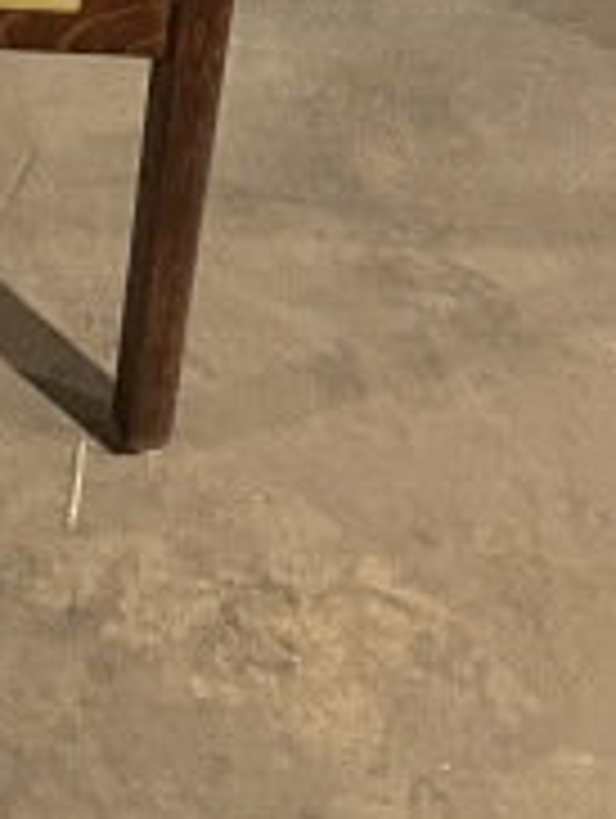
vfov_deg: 13.6
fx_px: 2746
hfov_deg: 11.6
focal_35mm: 116
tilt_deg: -21.7
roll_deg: -0.5
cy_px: -965
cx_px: -589
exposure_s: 1/47
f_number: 1.6
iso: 500
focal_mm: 4.2
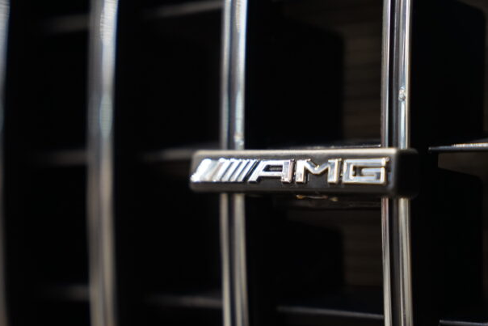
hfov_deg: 22.8
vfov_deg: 15.4
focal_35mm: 89
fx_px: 1207
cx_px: 289
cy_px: 175
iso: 1250
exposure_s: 1/80
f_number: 2.8
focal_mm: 70
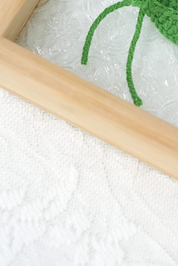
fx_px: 1036
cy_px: 16
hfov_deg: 9.8
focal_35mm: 140
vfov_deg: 14.5
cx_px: 163
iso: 4000
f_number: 5
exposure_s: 1/250
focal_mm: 70
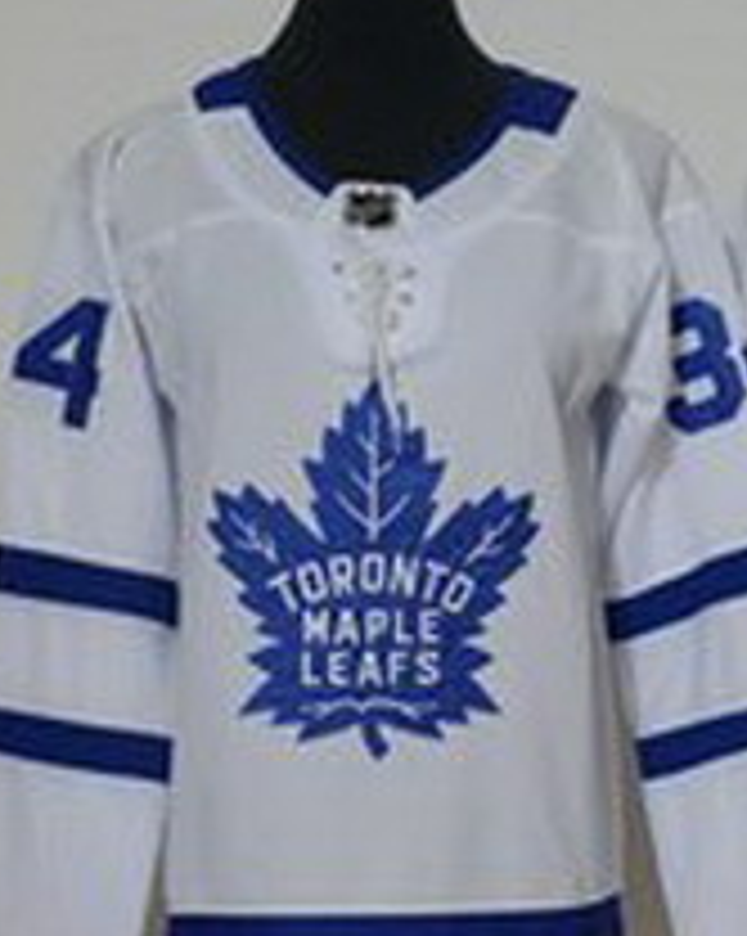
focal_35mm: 135
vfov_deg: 14.3
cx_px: 621
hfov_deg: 11.4
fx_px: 3736
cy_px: 533
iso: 4000
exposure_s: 1/25
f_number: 5
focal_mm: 40
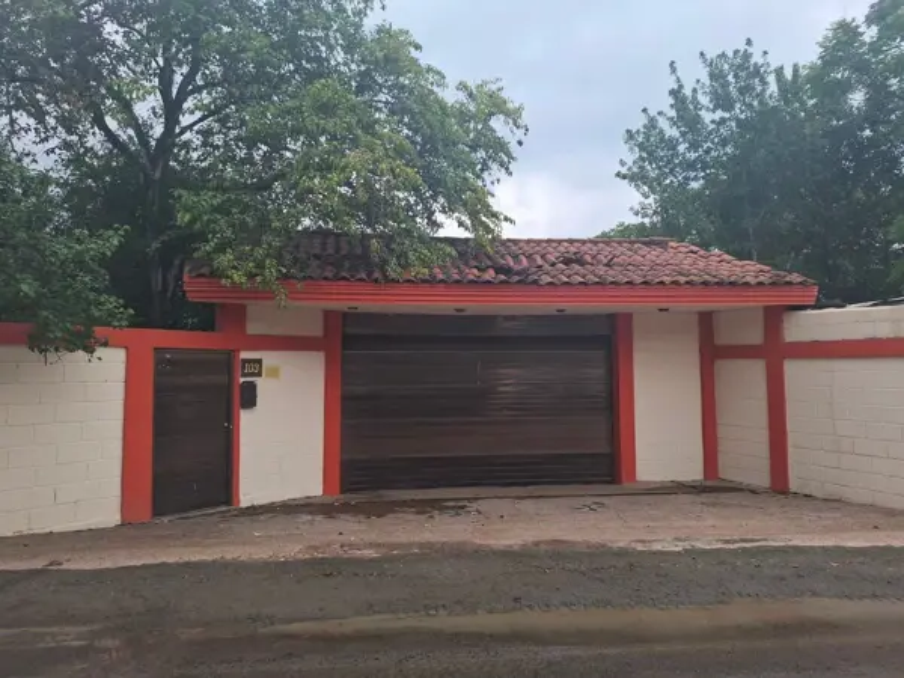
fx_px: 601
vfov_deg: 58.9
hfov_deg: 73.9
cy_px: 339
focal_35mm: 23
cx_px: 452
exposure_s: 1/304
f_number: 1.8
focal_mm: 5.54
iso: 50
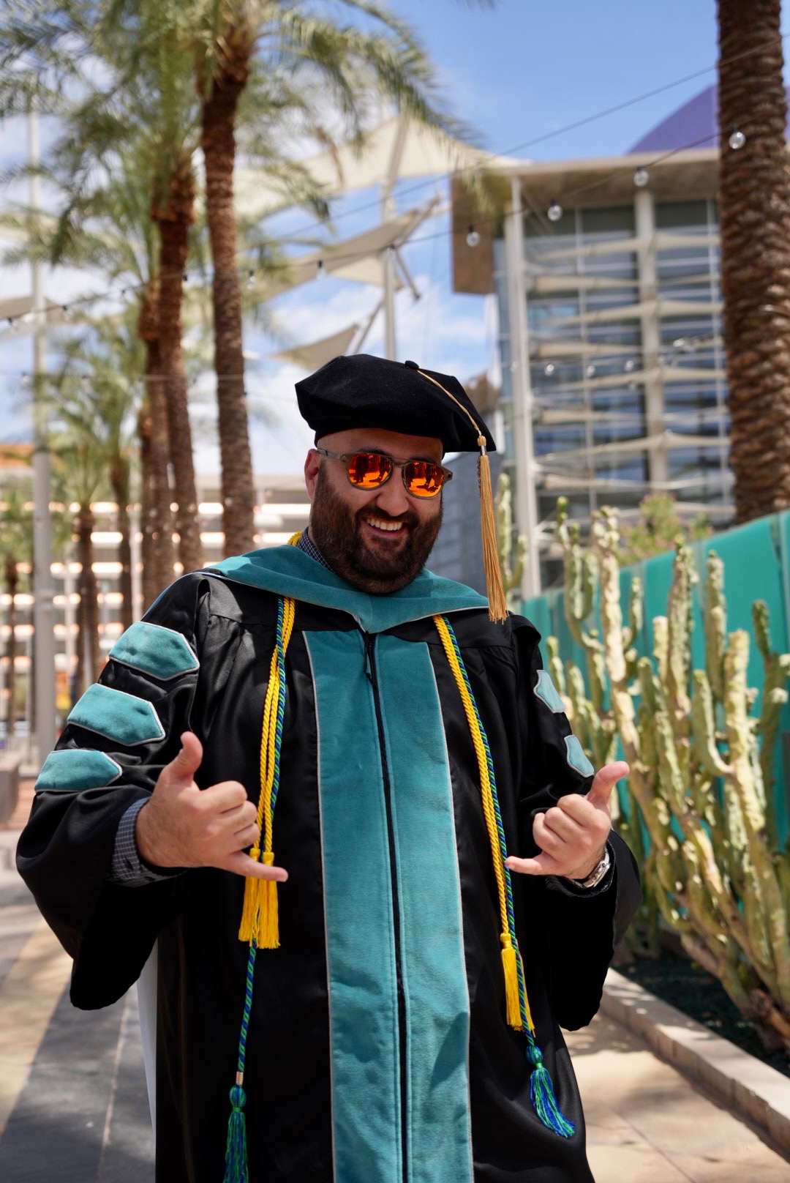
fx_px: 1314
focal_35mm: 40
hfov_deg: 33.5
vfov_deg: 48.4
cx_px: 395
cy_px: 592
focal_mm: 40
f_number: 3.5
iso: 200
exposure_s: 1/2000
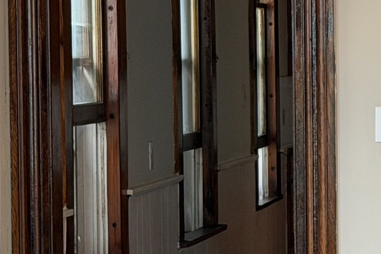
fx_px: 2285
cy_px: 123
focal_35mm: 216
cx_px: 578
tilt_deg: -1.3
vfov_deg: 6.4
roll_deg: +0.7
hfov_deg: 9.3
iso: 200
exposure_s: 1/60
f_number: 1.78
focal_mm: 6.76
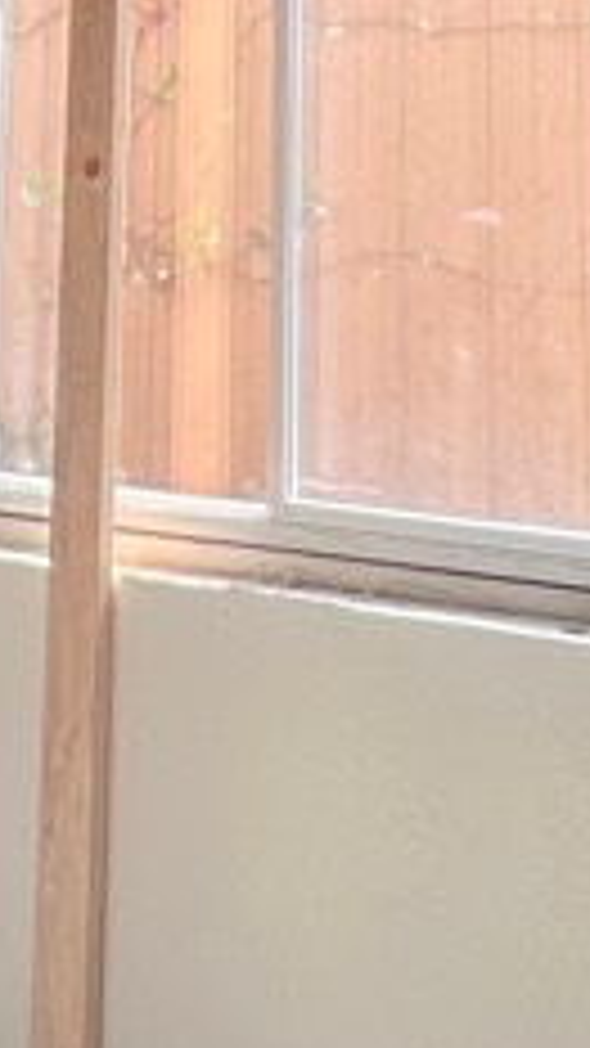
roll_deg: -1.3
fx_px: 2532
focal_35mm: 91
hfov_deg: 13.3
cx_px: 205
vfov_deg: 18.5
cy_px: -810
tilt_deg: +19.4
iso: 32
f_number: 1.8
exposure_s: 1/178
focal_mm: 1.57
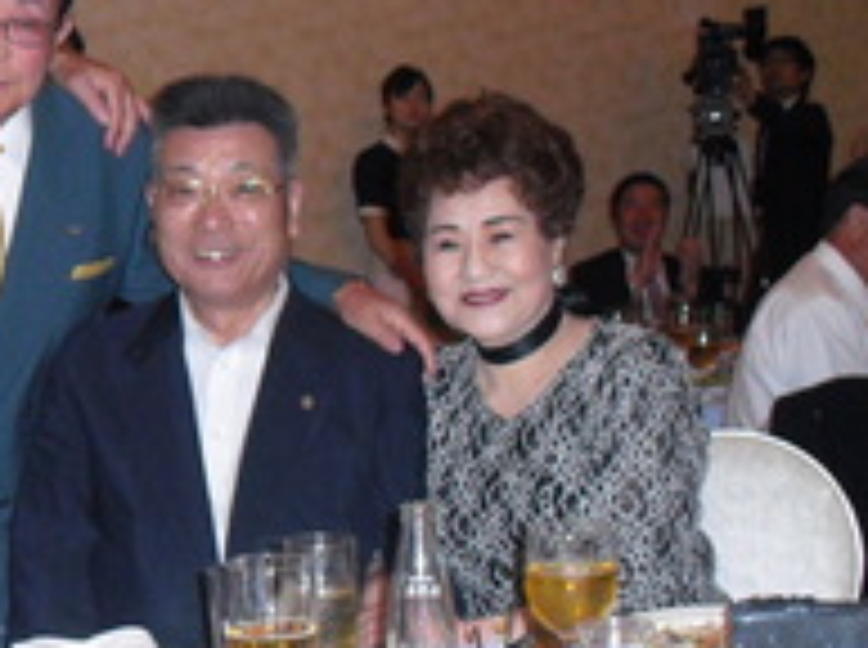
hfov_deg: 22.6
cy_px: 376
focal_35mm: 84
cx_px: 54
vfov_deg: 17.5
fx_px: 2102
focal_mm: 6.3
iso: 400
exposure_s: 1/60
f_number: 3.1
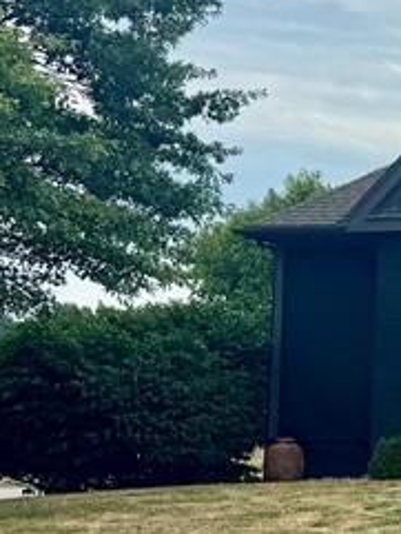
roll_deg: +0.5
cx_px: 1024
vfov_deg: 19.2
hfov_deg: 11.5
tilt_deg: +4.7
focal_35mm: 102
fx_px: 1574
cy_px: 224
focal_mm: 6.76
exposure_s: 1/4310
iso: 80
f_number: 1.78
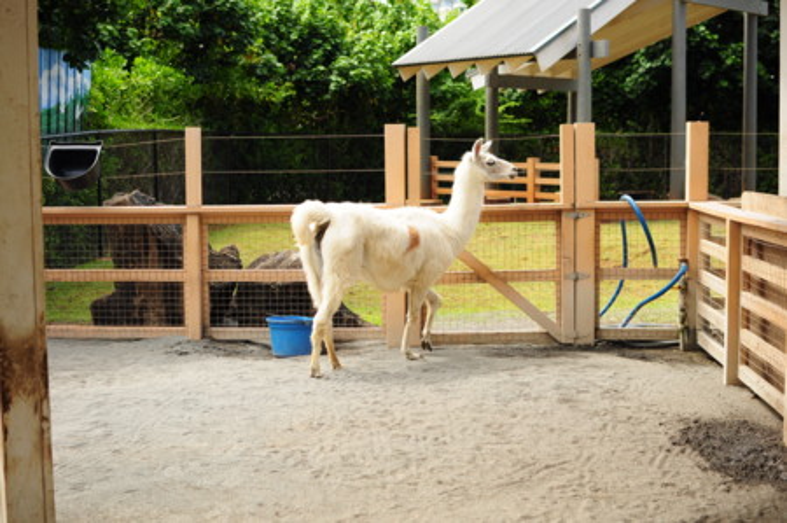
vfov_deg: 25.7
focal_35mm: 52
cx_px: 394
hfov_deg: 37.9
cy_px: 262
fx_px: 1146
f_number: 2.5
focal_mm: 35
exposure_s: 1/2000
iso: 400
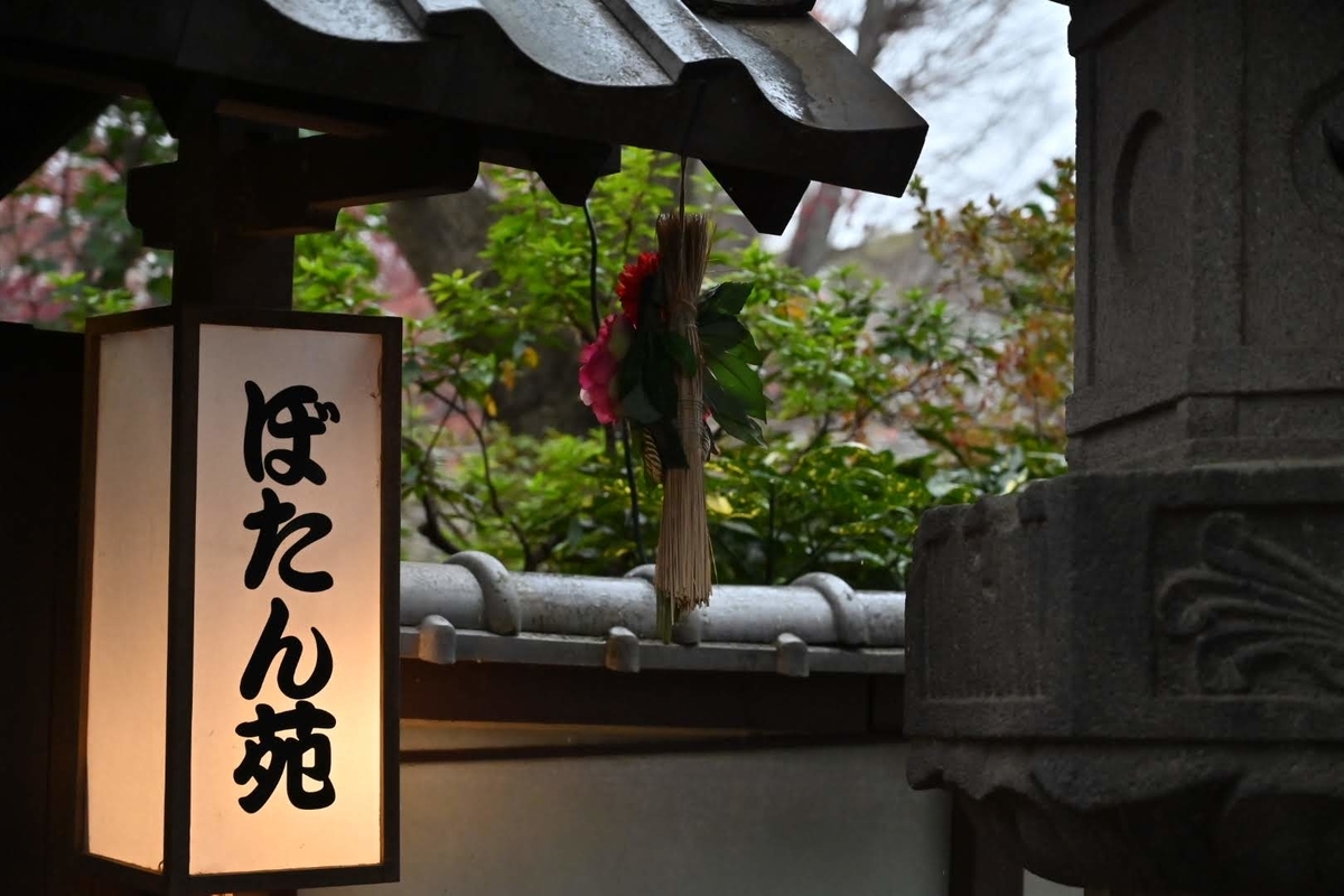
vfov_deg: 20.6
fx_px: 2464
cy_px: 448
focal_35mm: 66
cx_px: 672
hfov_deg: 30.5
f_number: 4
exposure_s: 1/1600
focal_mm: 66
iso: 2500
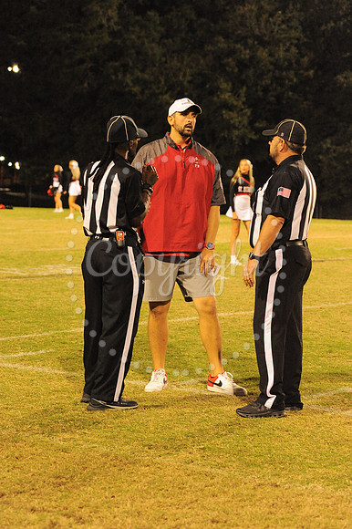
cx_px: 176
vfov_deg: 20.4
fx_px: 1468
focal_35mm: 100
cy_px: 264
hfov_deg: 13.7
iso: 6400
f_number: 5.6
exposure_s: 1/125
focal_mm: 100
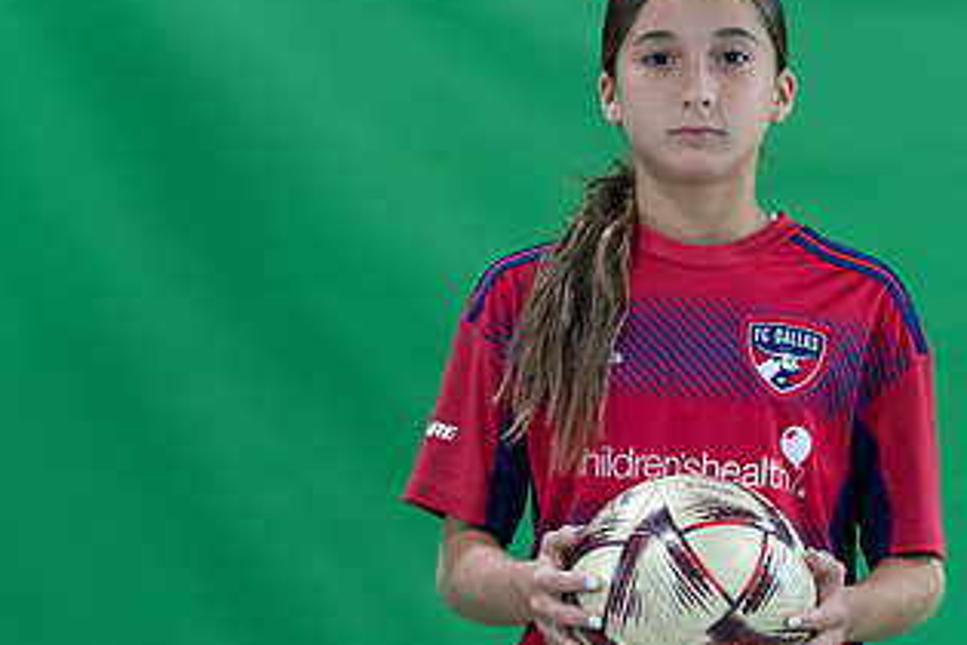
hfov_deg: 7.8
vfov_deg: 5.2
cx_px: 688
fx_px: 7118
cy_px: 352
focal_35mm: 265
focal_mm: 144
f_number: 2.8
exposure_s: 1/250
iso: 1000
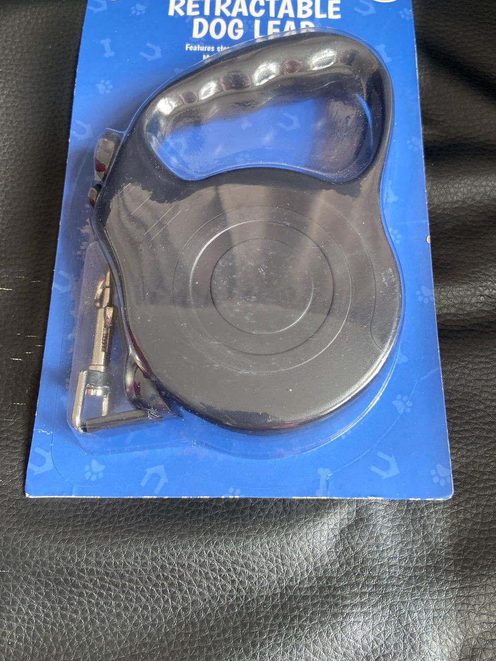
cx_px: 260
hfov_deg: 44.1
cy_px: 306
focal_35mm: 32
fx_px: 611
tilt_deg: -69.9
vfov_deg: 56.8
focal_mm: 4.25
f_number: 1.8
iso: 160
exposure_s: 1/60
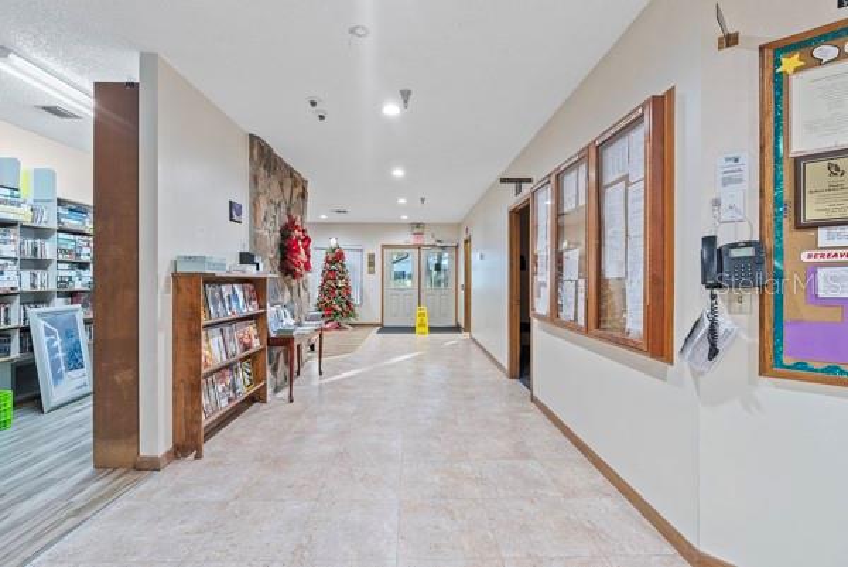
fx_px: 377
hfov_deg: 96.7
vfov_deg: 73.8
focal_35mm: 16
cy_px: 284
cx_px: 424
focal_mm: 16
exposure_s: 1.6
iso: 400
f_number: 8
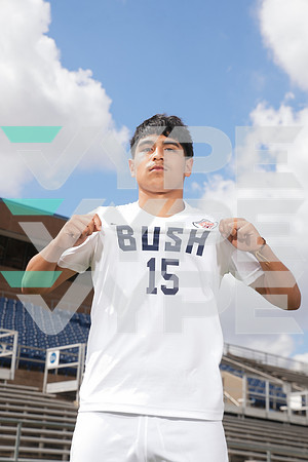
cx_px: 154
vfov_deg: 28.8
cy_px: 231
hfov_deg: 19.5
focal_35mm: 70
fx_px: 898
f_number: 8
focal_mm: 70
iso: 100
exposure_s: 1/200
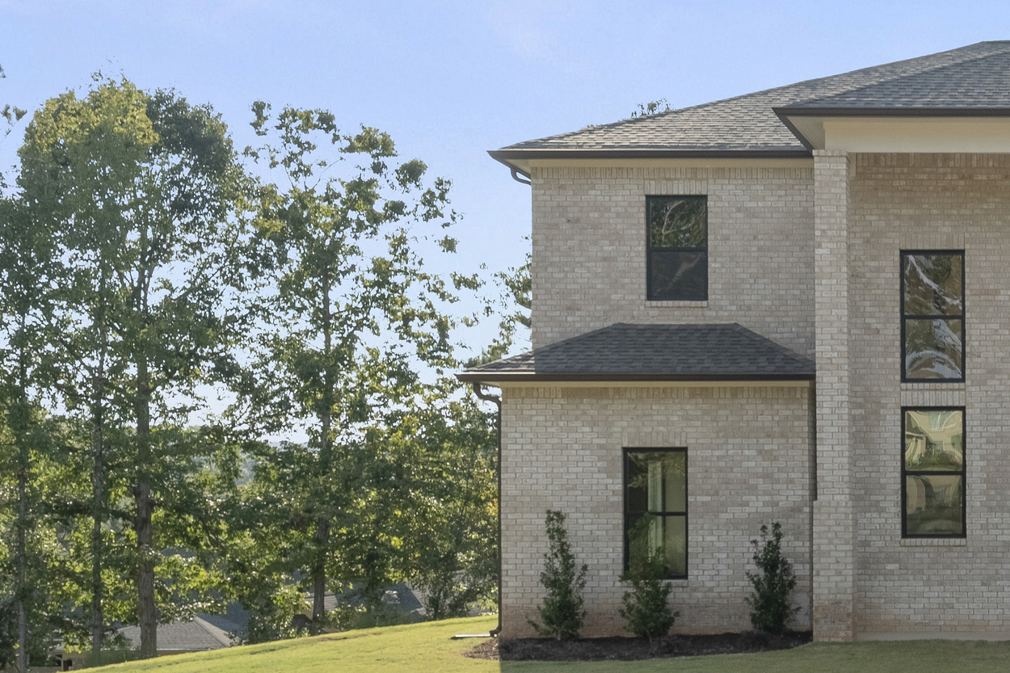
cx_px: 1079
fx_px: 1655
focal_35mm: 59
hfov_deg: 30.7
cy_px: 508
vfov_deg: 22.8
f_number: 9
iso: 400
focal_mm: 24
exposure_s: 1/1000
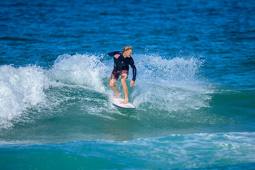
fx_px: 5668
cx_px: 128
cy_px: 85
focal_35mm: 800
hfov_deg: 2.6
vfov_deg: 1.7
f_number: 6.3
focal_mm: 800
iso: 360
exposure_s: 1/2500
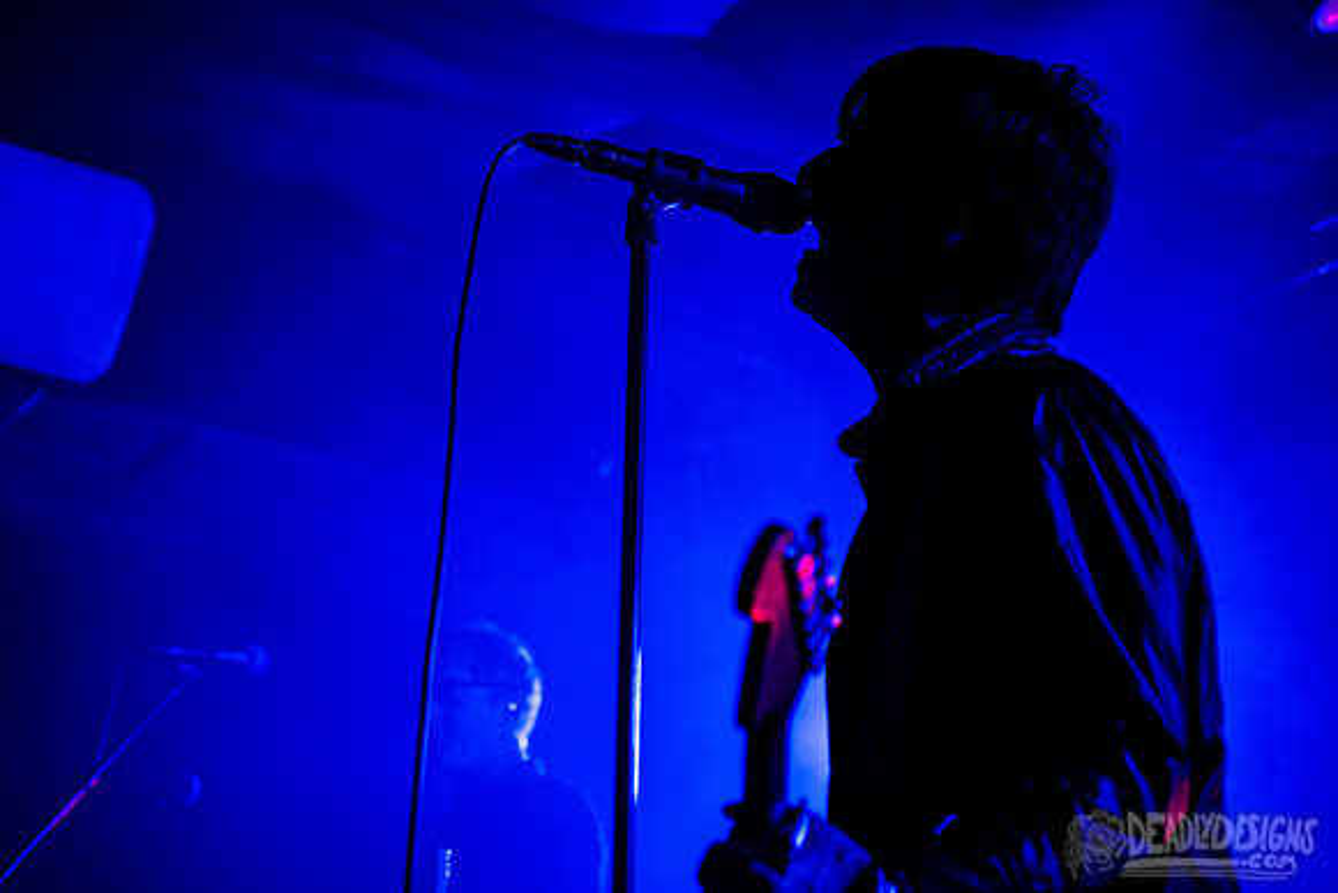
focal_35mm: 68
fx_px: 2510
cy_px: 373
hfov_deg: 29.8
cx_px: 559
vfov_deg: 20.2
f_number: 2.8
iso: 2000
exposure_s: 1/250
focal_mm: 58
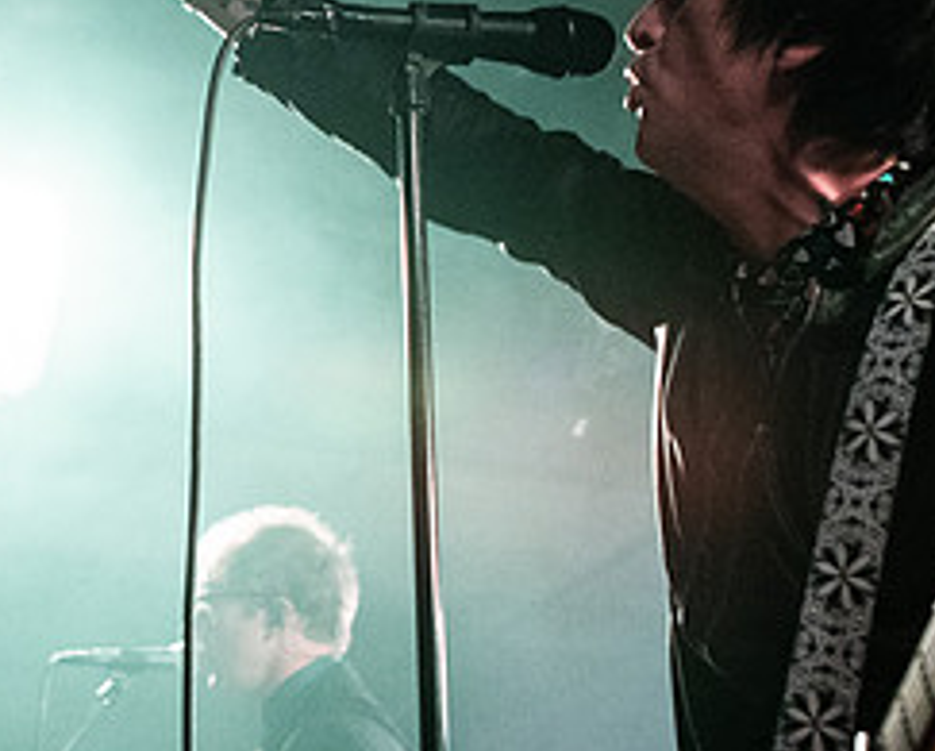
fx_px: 2300
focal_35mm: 83
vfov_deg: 18.5
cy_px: 319
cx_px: 164
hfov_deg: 22.6
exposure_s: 1/250
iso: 2000
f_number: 2.8
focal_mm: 35
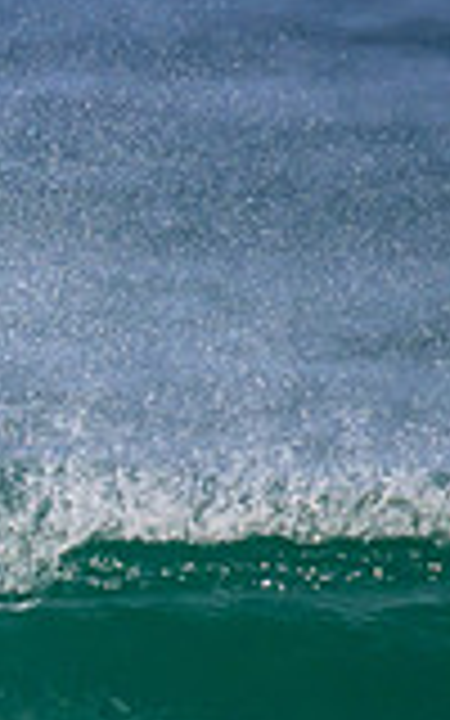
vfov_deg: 0.6
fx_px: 66108
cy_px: 724
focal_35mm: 3369
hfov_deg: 0.4
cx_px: -896
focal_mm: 800
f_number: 11
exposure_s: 1/2000
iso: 720
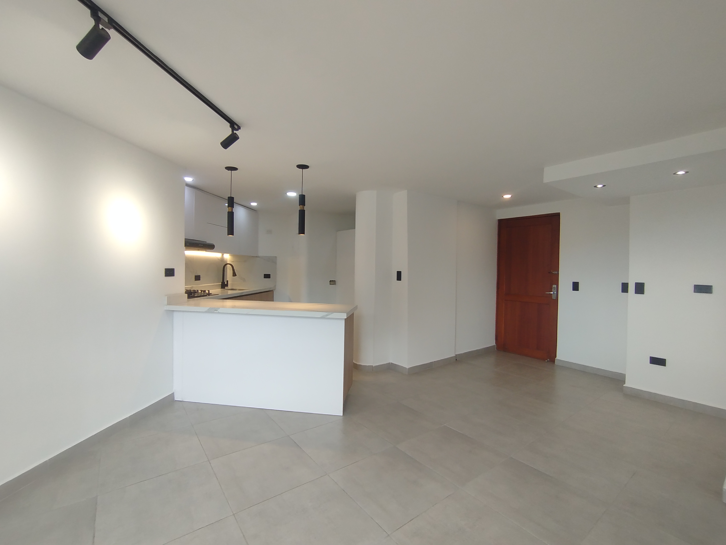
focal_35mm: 15
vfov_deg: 81.7
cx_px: 363
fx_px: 315
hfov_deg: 98.2
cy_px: 272
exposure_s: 1/60
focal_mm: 1.65
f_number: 2.2
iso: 80
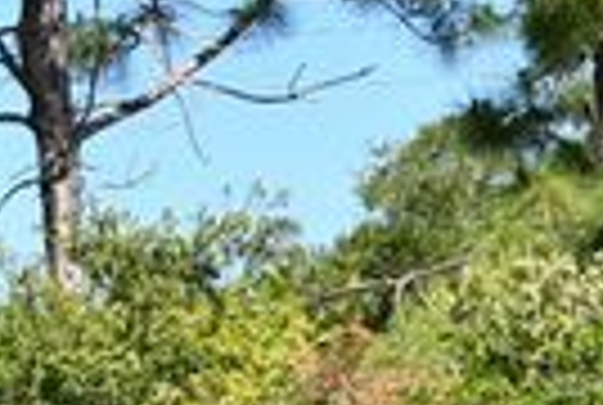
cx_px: 1044
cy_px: 558
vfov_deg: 5.5
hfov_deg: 8.0
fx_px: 4163
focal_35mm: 248
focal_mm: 26
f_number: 8
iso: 160
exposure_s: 1/250
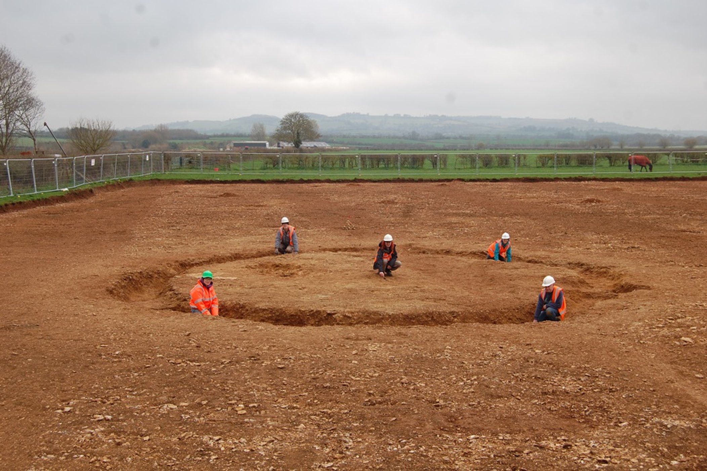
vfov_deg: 29.8
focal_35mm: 45
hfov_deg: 43.6
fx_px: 883
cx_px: 354
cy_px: 236
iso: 200
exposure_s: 1/160
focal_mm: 30
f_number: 7.1
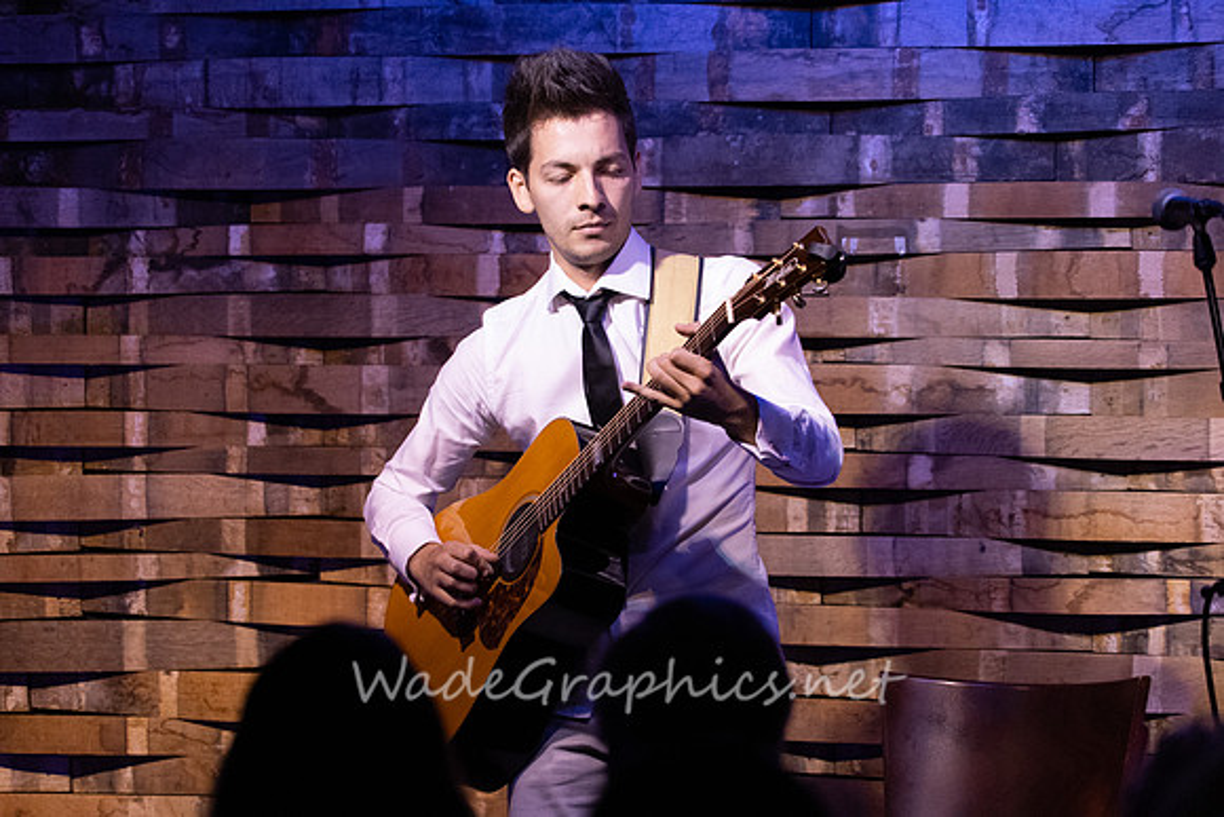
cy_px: 408
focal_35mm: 240
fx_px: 8162
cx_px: 612
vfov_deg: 5.7
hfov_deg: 8.6
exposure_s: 1/125
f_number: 6.3
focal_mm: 240
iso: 6400
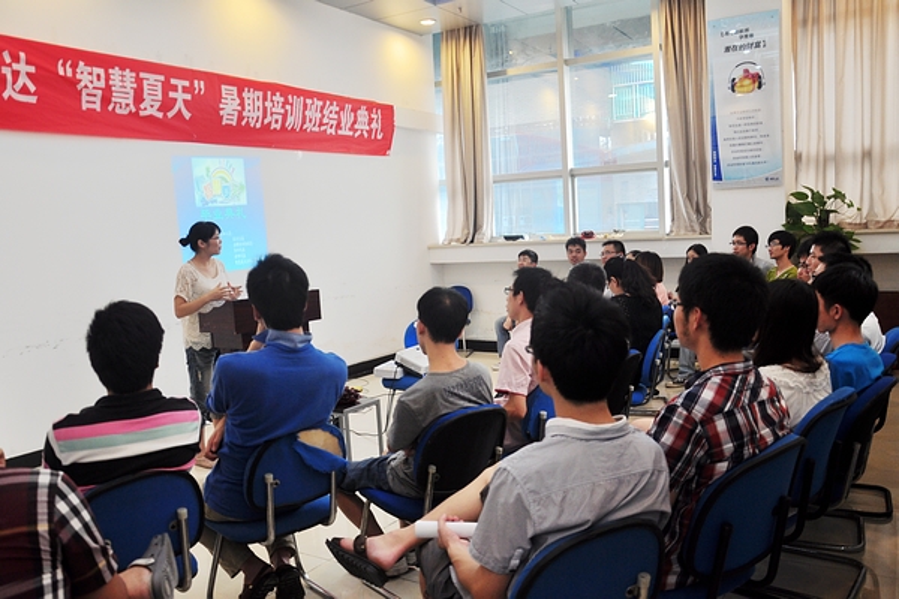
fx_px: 674
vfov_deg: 47.9
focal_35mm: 27
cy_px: 300
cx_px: 450
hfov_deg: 67.4
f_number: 3.5
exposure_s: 1/30
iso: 250
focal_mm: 18
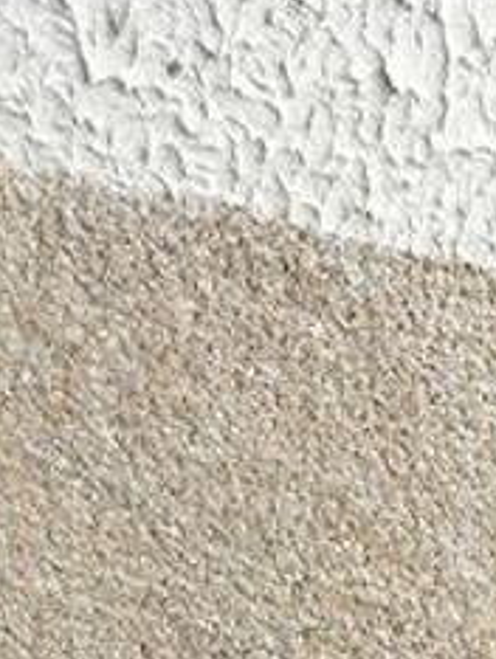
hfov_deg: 8.0
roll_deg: -1.9
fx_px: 3147
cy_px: -232
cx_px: -896
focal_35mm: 165
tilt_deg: -30.9
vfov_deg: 11.6
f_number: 2.2
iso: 25
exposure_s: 1/206
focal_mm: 4.15
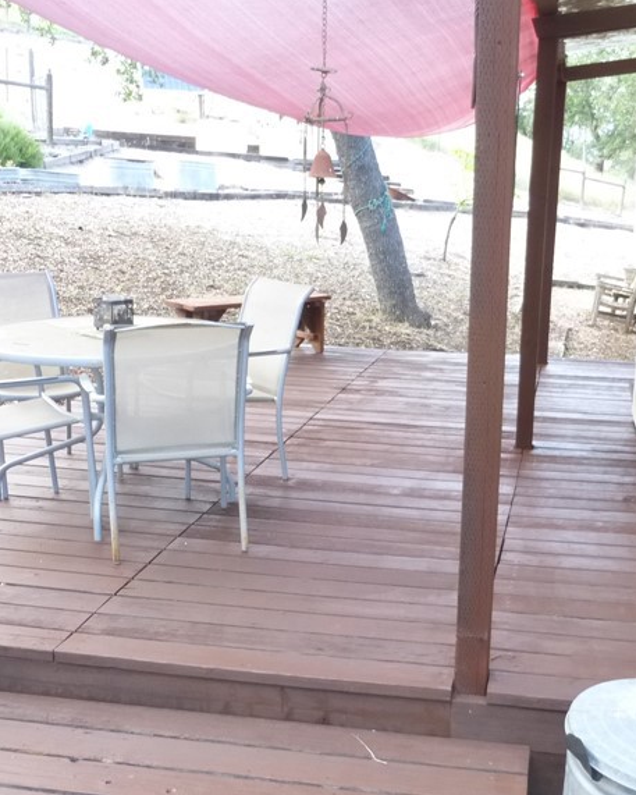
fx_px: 988
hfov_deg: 35.6
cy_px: 485
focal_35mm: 42
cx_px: 377
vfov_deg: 43.6
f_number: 3.3
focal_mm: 4.3
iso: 200
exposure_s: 1/60
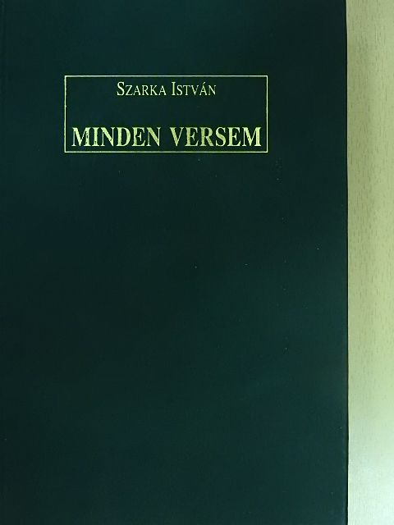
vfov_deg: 38.2
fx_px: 759
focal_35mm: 50
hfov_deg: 29.1
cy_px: 262
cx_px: 197
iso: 1600
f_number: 4
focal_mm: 9
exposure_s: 1/80
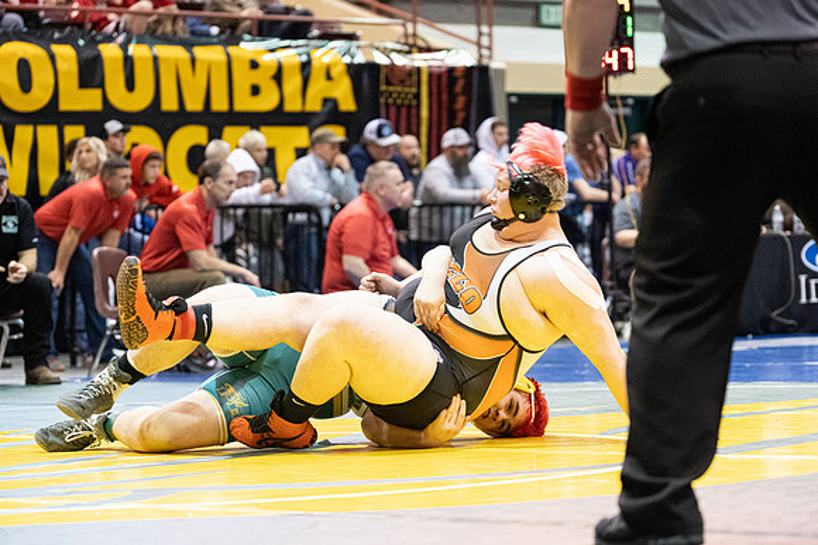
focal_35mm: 132
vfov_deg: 10.4
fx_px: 3000
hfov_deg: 15.5
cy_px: 272
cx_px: 409
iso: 10000
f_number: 4
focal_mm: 132
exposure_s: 1/500
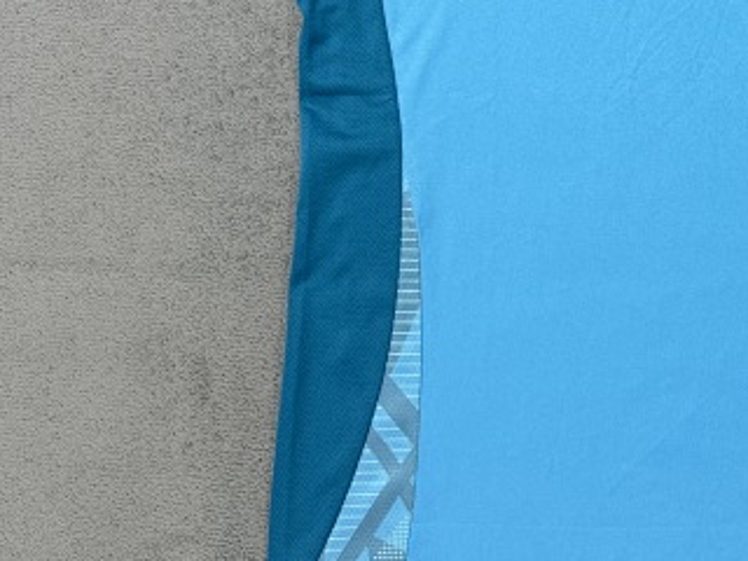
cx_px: 692
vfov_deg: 23.8
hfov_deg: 30.6
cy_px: 58
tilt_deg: -80.4
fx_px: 1297
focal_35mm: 60
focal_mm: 6.76
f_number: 1.78
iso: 160
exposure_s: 1/50
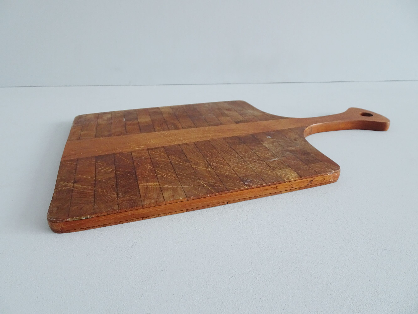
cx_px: 209
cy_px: 157
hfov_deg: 71.6
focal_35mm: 24
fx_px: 290
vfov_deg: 56.8
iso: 250
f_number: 3.5
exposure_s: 1/30
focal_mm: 4.1
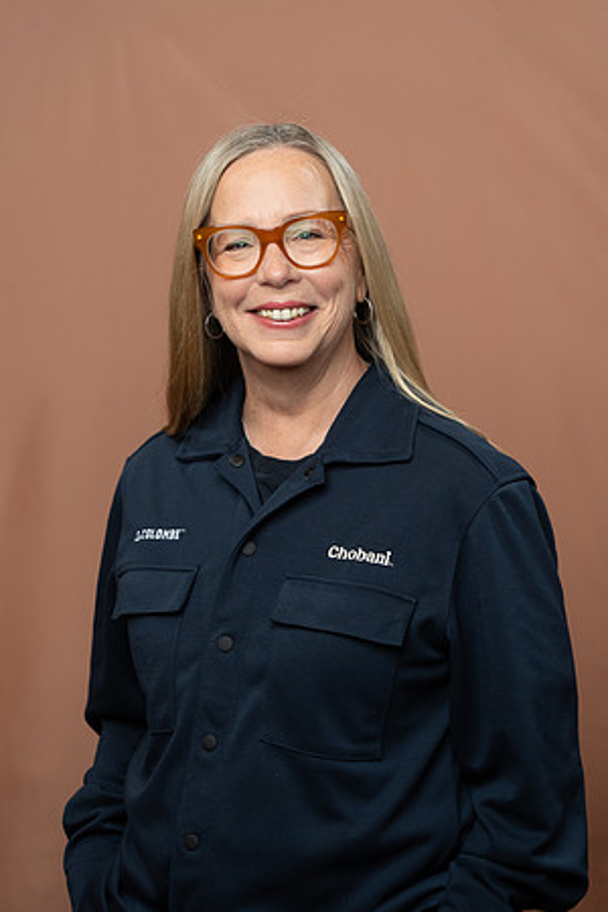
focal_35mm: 102
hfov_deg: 13.4
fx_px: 2584
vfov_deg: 20.0
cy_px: 456
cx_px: 304
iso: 320
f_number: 4
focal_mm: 102
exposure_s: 1/160
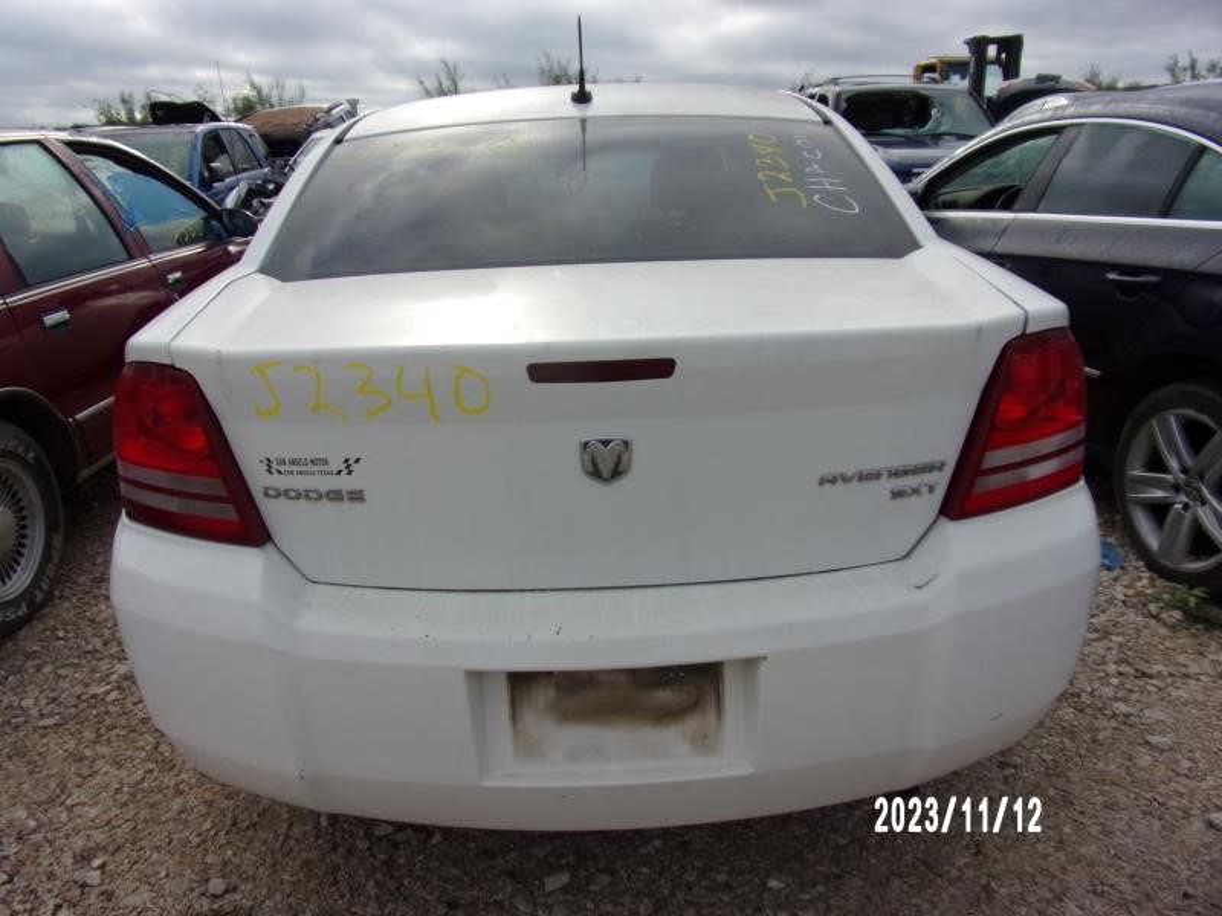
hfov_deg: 71.6
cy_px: 458
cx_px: 611
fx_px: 847
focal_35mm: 24
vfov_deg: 56.8
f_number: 3.3
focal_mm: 4.3
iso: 80
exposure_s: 1/600
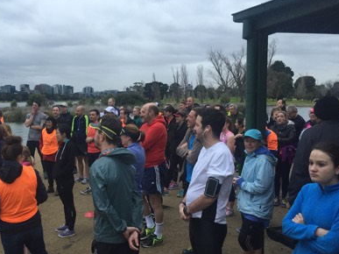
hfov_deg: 47.2
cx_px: 117
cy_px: 138
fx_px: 382
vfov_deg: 36.8
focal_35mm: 39
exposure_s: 1/30
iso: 50
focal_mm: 4.15
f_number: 2.2
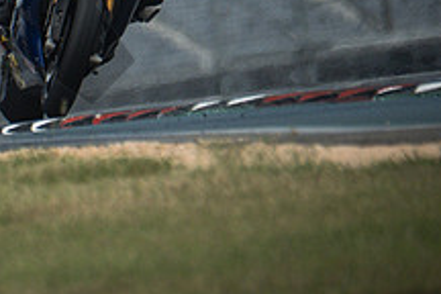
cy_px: -93
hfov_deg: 1.3
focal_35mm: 1610
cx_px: -63
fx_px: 19721
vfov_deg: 0.9
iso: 1600
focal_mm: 400
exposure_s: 1/2500
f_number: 5.6
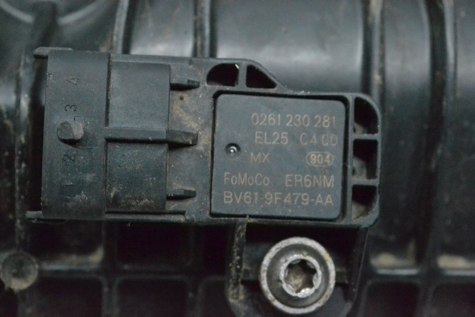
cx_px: 238
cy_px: 158
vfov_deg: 16.6
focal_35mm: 82
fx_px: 1089
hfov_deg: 24.6
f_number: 9
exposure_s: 1/160
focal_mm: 55
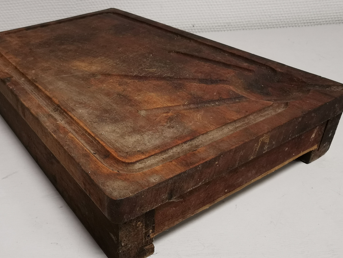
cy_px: 141
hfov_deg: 55.2
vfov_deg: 42.9
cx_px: 152
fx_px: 327
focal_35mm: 33
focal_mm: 2.26
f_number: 2.2
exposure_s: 1/33.3
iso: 160
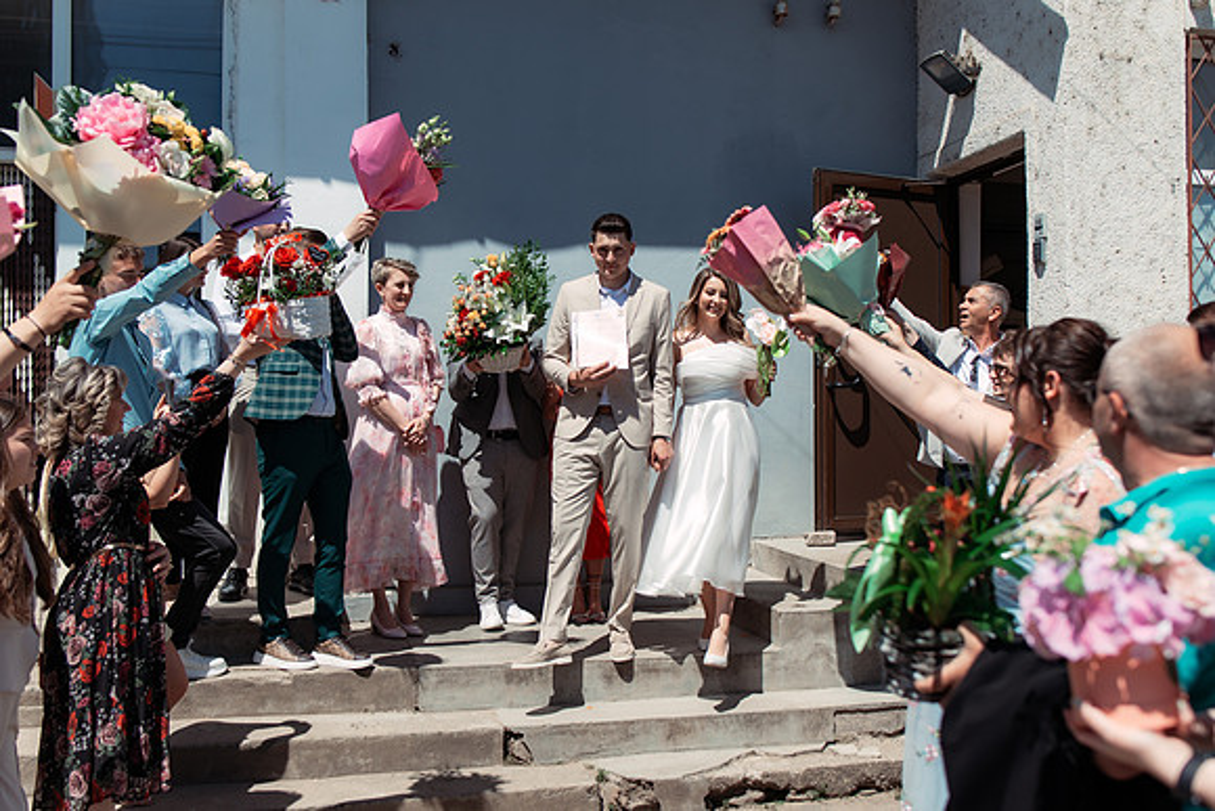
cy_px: 406
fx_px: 1181
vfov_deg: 37.9
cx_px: 608
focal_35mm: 35
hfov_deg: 54.4
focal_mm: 35
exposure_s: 1/2000
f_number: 3.5
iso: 125
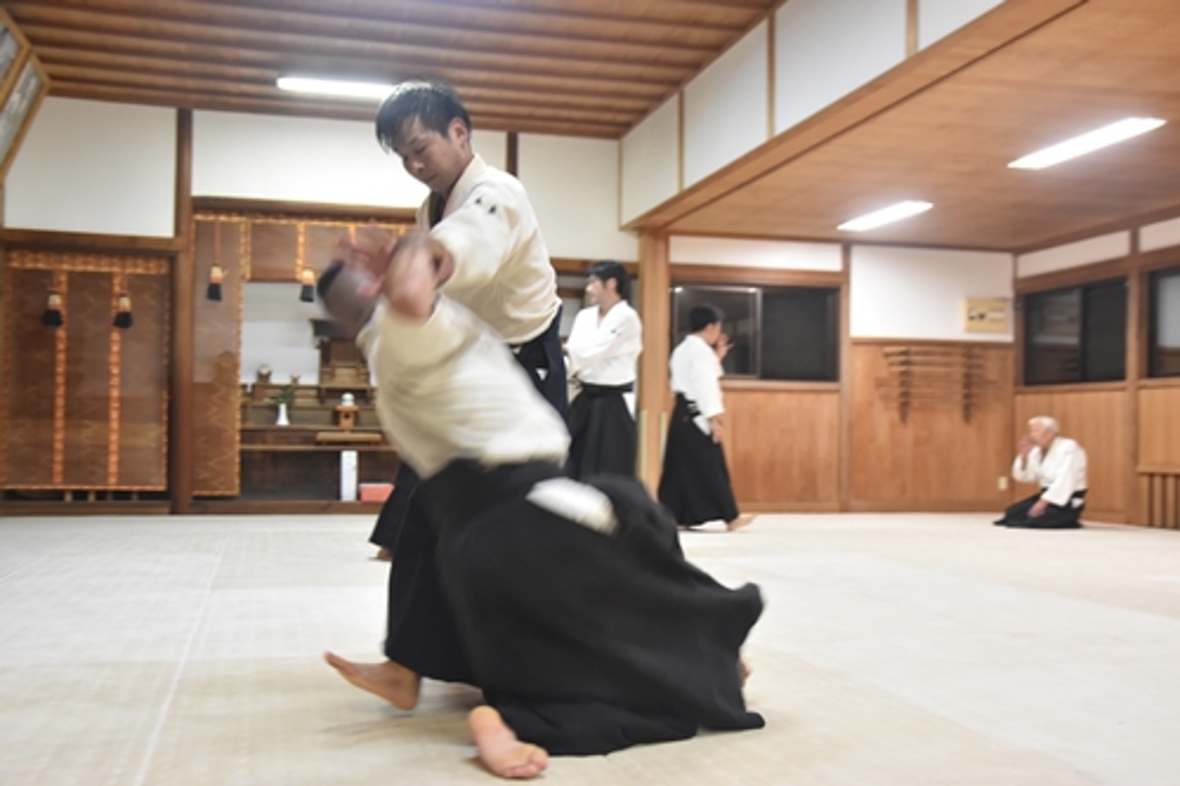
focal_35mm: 39
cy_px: 393
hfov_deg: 49.6
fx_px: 1278
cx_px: 590
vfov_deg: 34.2
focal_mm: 26
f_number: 4.5
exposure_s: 1/60
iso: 2000
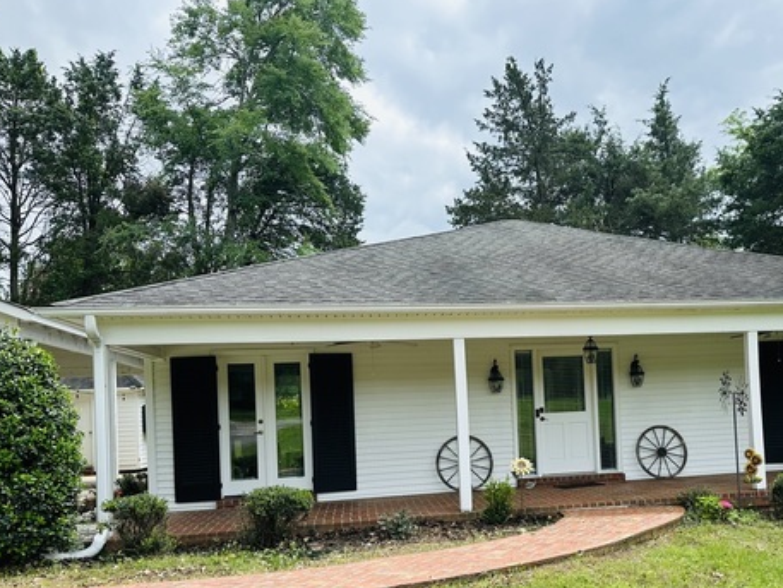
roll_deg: +2.6
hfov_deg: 51.3
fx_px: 792
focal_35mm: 35
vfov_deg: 40.2
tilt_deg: +0.7
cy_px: 391
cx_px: 546
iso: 80
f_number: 1.78
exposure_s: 1/2591
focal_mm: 6.86
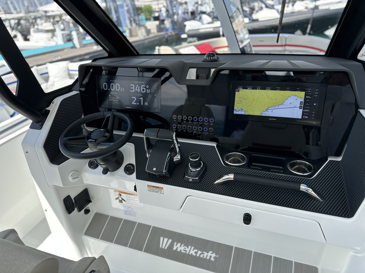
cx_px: 182
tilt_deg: -25.9
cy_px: 136
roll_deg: +4.8
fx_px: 253
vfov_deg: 56.8
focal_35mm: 24
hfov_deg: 71.6
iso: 80
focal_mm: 6.86
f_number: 1.78
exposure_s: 1/1495
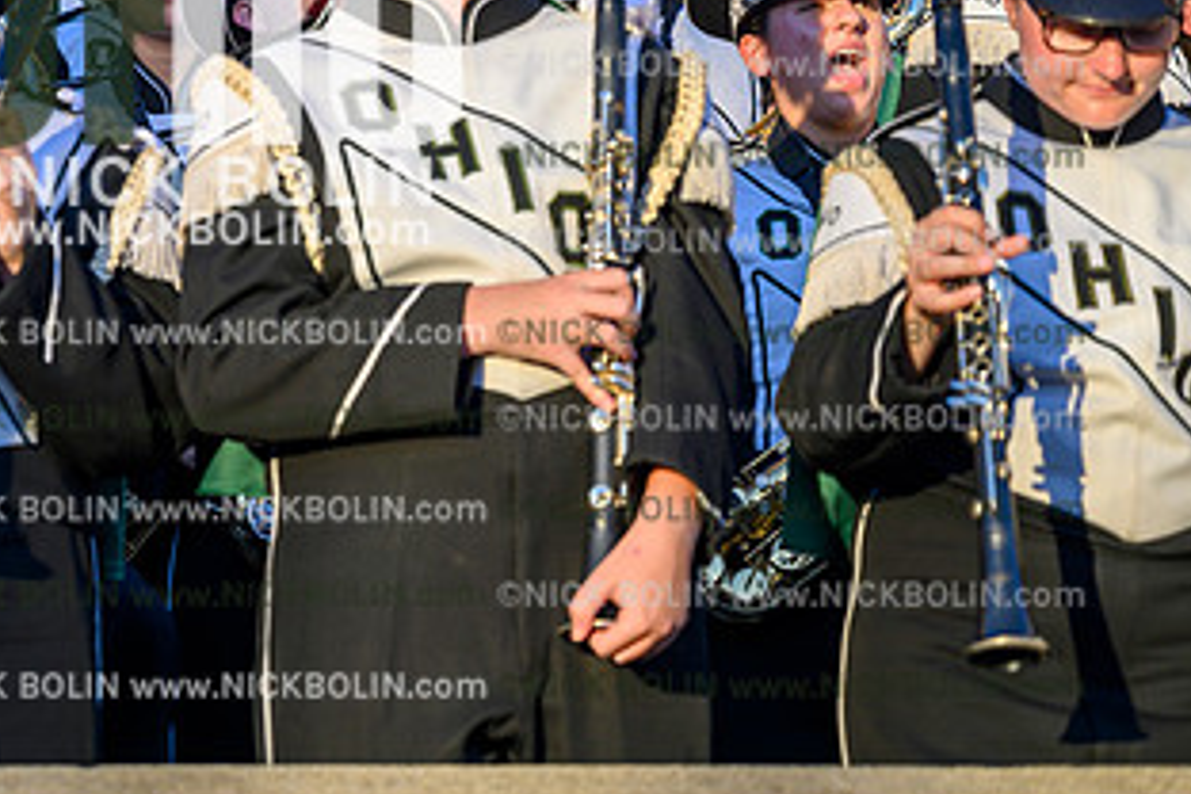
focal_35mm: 130
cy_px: 65
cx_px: 191
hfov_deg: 15.6
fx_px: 4300
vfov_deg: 10.5
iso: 100
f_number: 4
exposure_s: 1/400
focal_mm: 70
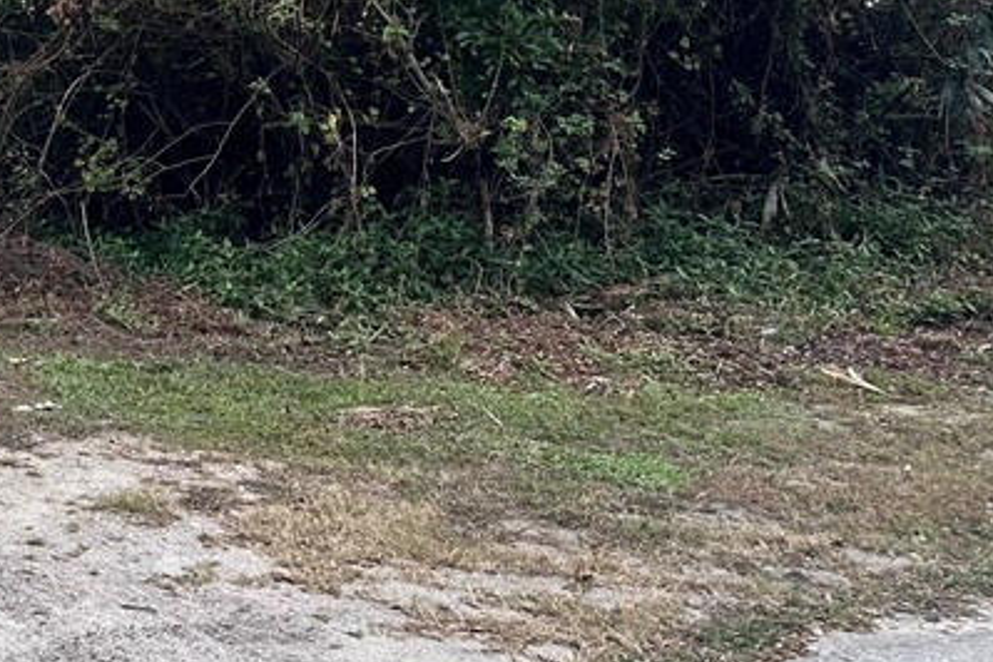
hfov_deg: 27.4
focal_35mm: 64
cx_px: -217
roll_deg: -1.9
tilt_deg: -3.7
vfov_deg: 20.9
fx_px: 1765
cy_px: 114
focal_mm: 6.86
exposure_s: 1/1562
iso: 80
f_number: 1.78
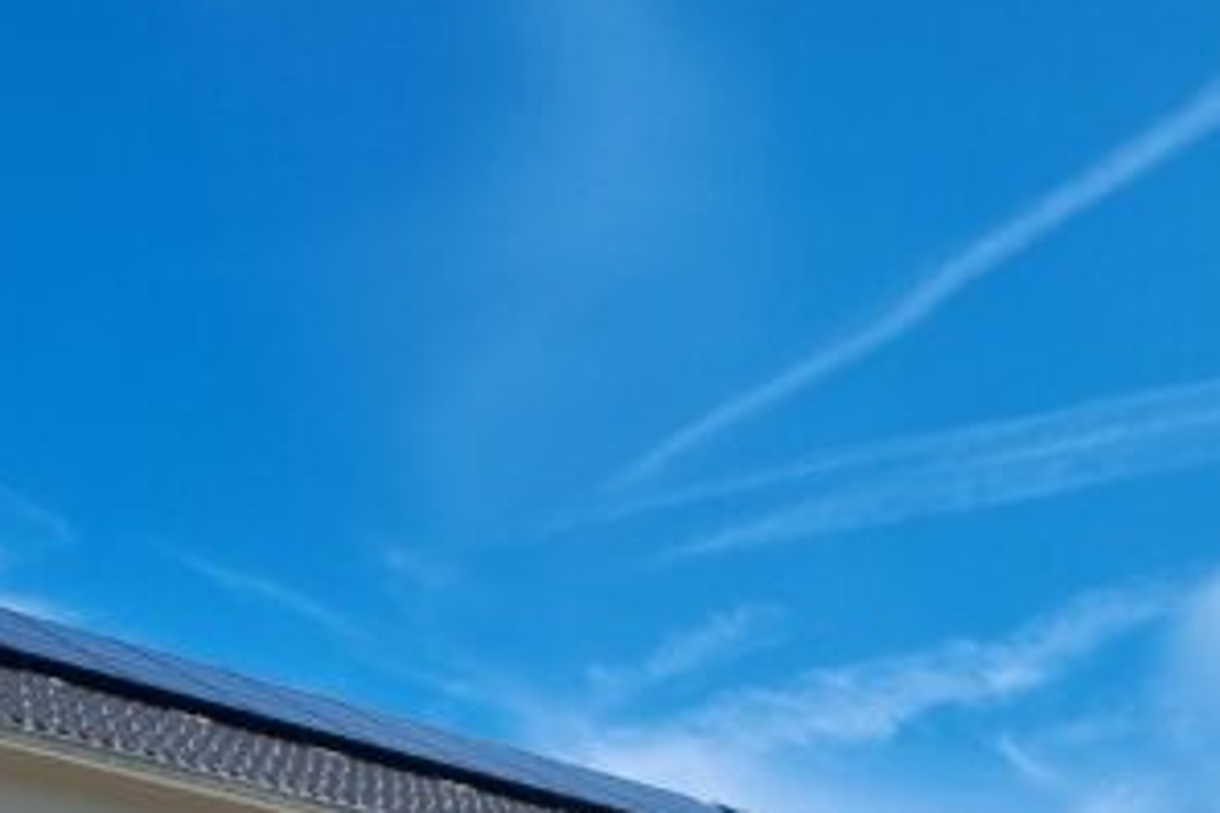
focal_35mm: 82
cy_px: 1337
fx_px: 2779
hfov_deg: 24.4
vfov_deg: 15.0
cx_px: 945
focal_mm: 5.4
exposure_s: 1/2688
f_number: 1.8
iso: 50
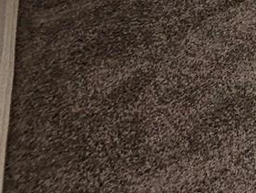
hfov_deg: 12.5
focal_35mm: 74
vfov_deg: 12.6
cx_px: 717
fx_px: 547
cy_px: -328
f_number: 2.2
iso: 160
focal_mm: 2.2
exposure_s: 1/60
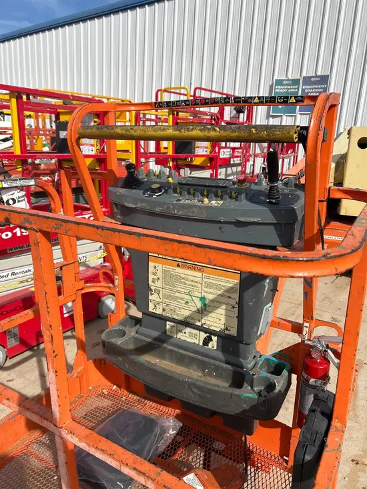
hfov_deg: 53.1
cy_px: 244
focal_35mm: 26
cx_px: 184
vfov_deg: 67.3
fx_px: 367
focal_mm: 5.7
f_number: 1.5
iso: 50
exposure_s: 1/4274
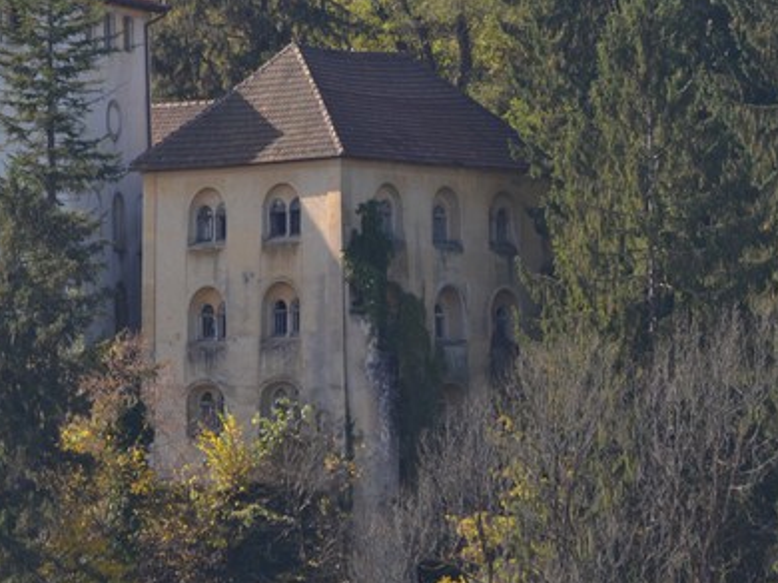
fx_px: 11298
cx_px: 132
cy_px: 101
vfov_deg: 3.0
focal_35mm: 503
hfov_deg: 3.9
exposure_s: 1/200
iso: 100
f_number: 6.3
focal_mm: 170
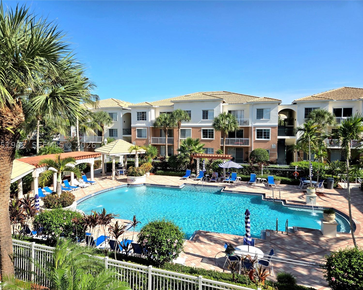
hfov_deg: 70.2
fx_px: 258
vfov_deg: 58.8
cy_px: 145
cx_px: 170
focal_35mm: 24
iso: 25
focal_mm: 5.4
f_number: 1.8
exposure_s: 1/2000
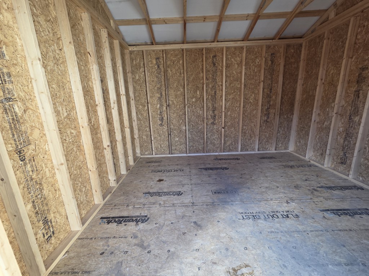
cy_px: 138
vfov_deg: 89.9
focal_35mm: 13
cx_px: 184
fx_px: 139
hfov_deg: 106.2
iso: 50
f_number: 2.2
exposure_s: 1/123
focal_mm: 2.2
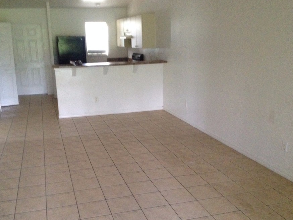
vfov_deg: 35.1
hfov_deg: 45.7
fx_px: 347
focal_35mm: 41
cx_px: 129
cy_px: 121
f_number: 2.4
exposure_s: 1/20
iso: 400
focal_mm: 4.28
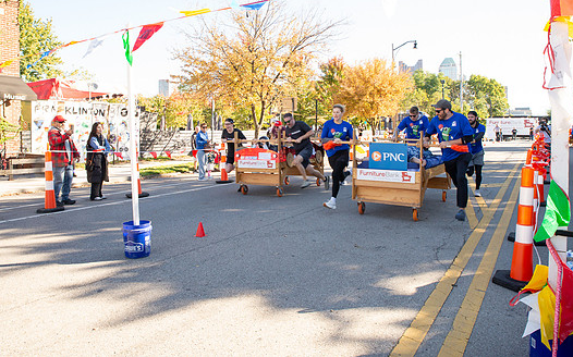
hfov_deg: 68.4
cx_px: 281
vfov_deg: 45.8
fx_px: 421
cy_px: 147
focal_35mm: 27
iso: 800
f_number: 10
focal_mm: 24
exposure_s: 1/160
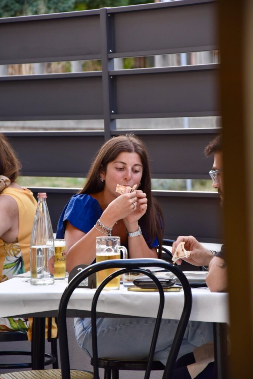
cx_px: 126
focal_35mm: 158
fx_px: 1660
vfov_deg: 13.0
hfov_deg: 8.7
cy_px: 190
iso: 560
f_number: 5.6
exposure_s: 1/60
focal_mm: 105
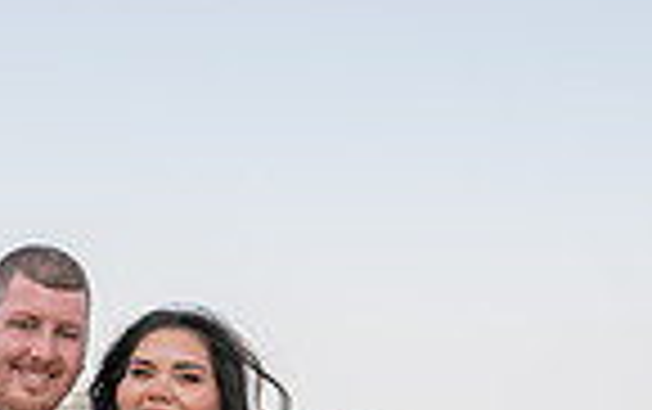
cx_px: 67
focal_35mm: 124
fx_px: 2206
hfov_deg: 16.6
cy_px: 705
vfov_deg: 10.1
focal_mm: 30.5
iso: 200
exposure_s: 1/200
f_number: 9
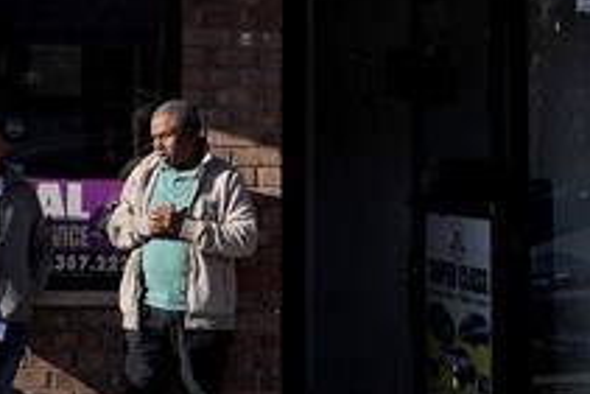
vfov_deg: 11.6
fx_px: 1919
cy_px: -43
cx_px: -17
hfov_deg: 17.0
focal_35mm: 117
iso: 200
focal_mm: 38
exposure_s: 1/1500
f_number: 4
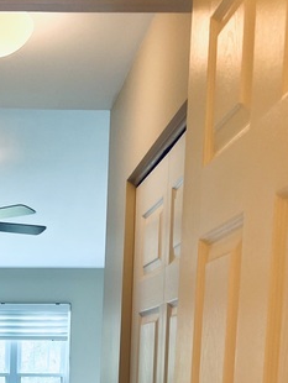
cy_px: 446
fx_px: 742
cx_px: -20
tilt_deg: -5.7
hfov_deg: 21.0
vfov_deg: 26.2
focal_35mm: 67
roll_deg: -0.2
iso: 64
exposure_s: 1/120
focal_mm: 5.7
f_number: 1.5
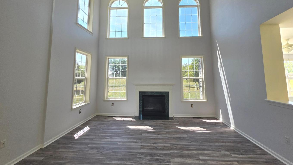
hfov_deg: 103.0
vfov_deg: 69.9
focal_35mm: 15
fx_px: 117
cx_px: 148
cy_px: 67
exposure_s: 1/120
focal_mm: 2.2
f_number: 1.9
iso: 50
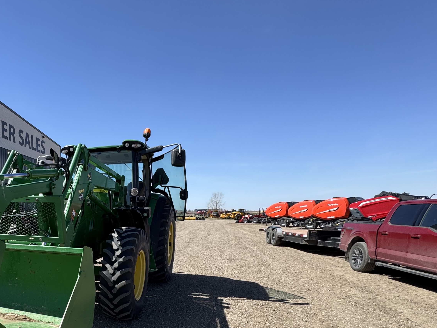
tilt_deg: -6.2
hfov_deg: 61.3
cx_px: 64
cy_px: 245
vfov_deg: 52.5
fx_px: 316
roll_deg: +1.7
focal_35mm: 25
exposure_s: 1/1034
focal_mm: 2.22
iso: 40
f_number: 2.2
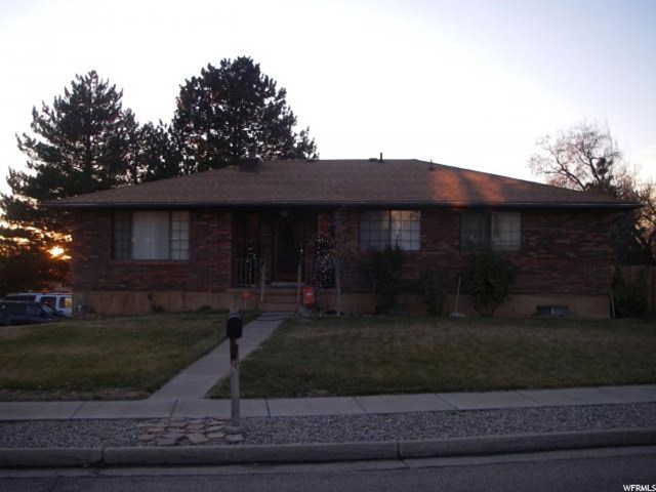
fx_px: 720
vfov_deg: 37.7
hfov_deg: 49.0
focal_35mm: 38
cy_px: 246
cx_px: 328
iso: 80
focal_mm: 6.3
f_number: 3.3
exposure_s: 1/80
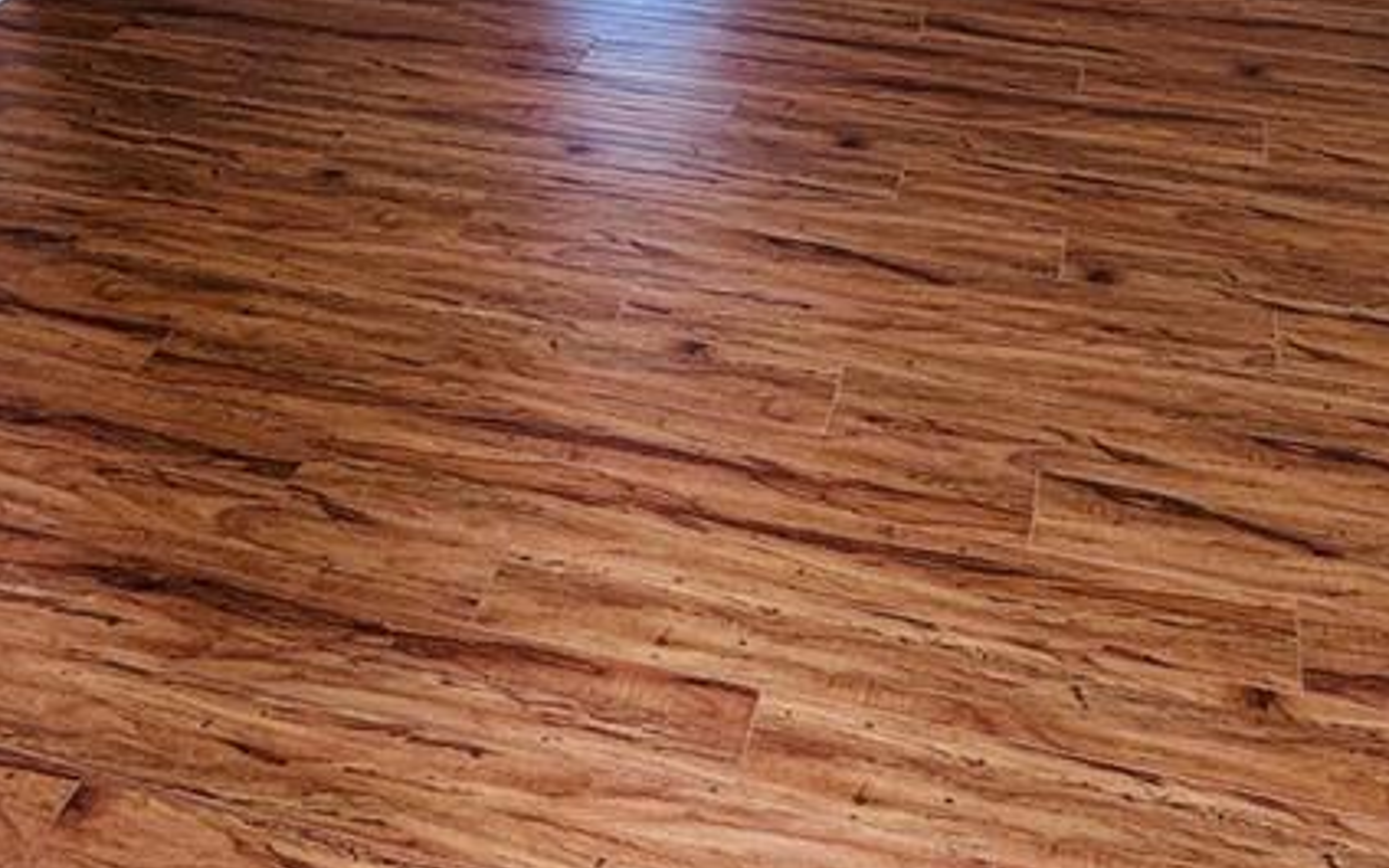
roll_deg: +0.0
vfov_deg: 26.2
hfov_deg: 47.1
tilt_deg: -19.6
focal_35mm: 42
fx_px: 1590
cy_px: -246
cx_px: 780
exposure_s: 1/99
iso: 50
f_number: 2.2
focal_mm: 2.22
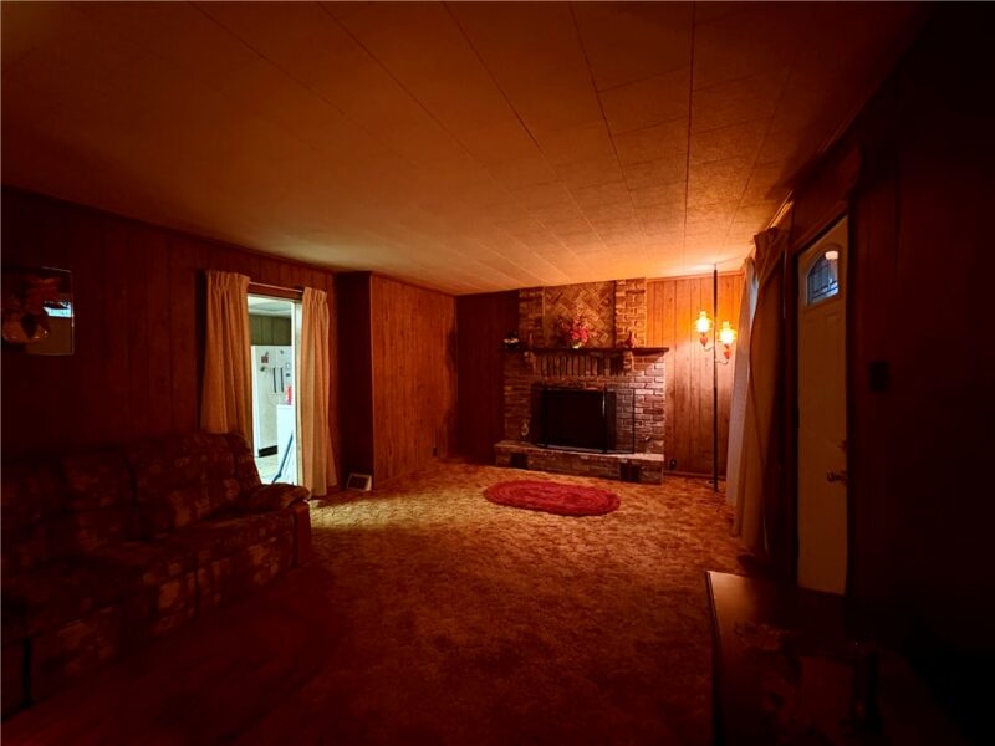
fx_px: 402
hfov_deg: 102.1
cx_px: 498
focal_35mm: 14
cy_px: 373
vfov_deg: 85.7
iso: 1600
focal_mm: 2.22
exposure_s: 1/30
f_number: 2.2
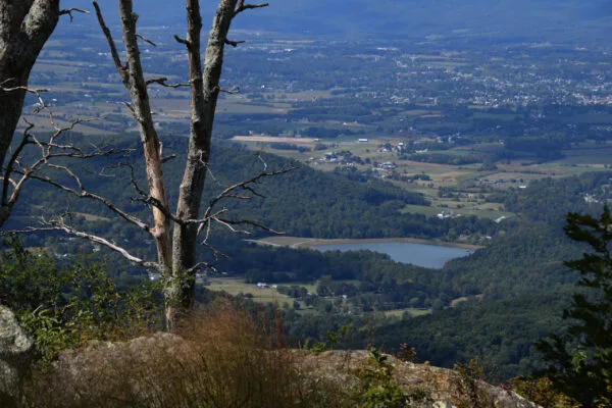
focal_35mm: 129
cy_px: 204
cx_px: 306
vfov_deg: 10.6
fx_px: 2193
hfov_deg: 15.9
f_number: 7.1
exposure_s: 1/800
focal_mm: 86
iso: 200
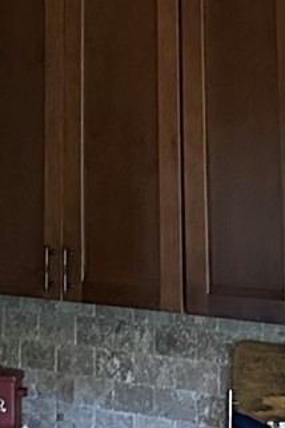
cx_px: 21
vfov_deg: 12.8
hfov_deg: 9.1
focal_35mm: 149
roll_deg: -0.5
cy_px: -280
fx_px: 1773
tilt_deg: +13.9
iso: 800
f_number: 1.78
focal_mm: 6.86
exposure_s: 1/40
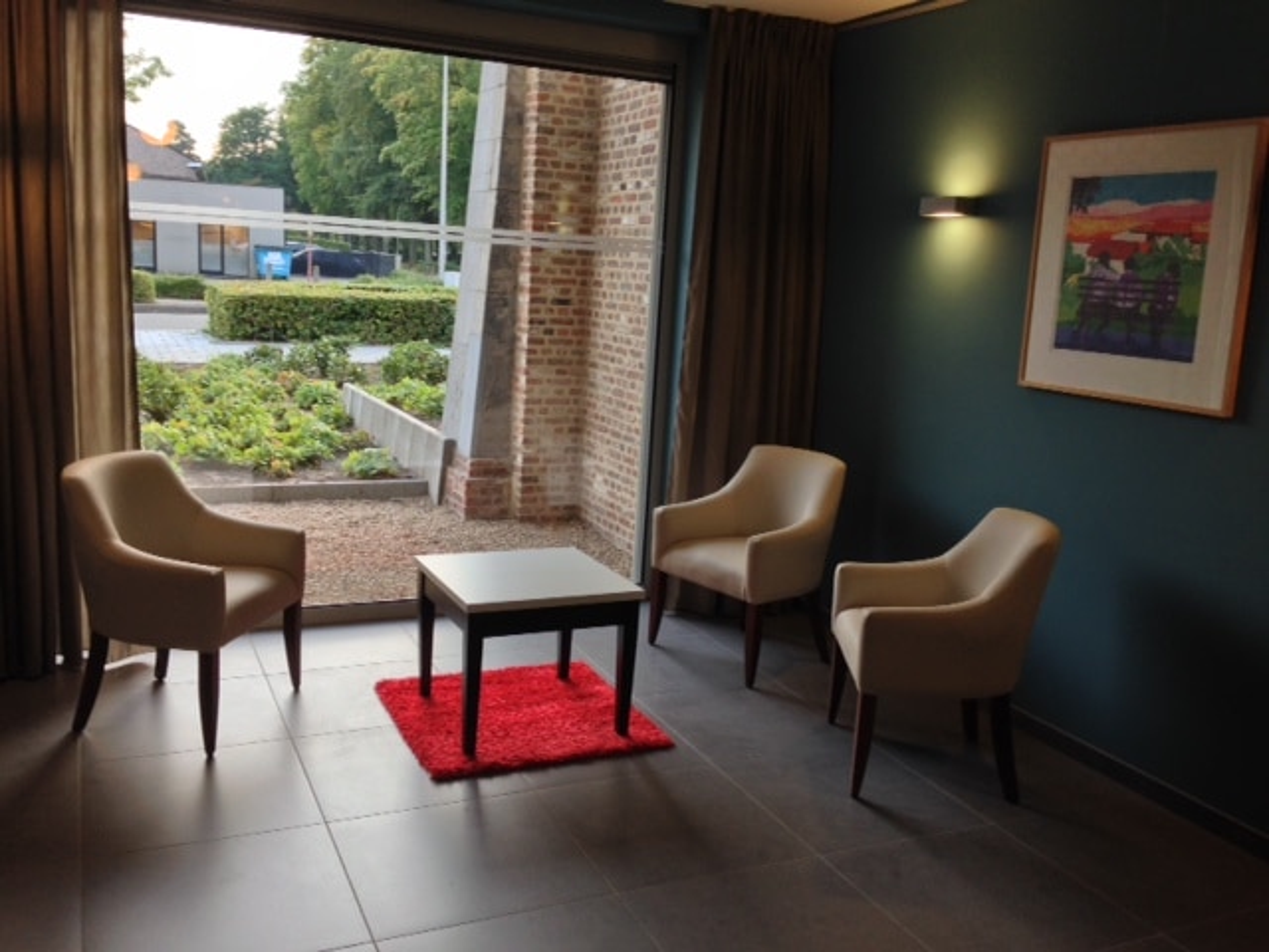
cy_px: 476
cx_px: 634
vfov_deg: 42.9
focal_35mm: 33
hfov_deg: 55.4
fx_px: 1210
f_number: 2.4
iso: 64
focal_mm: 4.12
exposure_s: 1/30
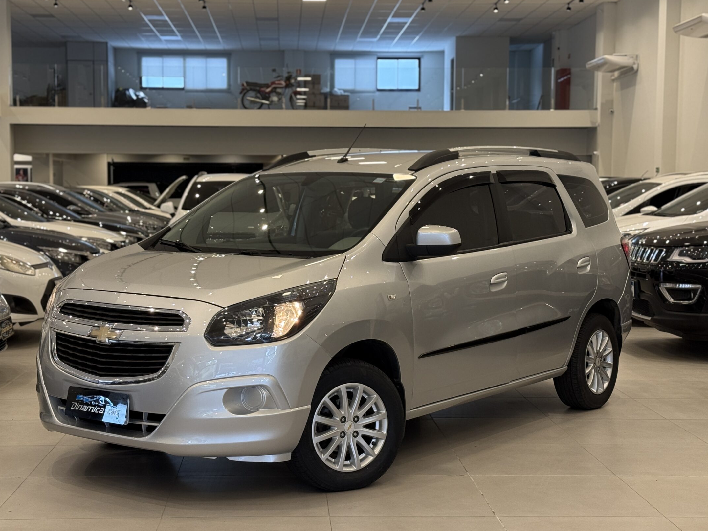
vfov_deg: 25.7
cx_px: 317
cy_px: 274
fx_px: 1166
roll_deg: +0.4
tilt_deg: -3.7
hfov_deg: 33.8
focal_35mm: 57
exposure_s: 1/60
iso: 125
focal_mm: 6.76
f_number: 1.78
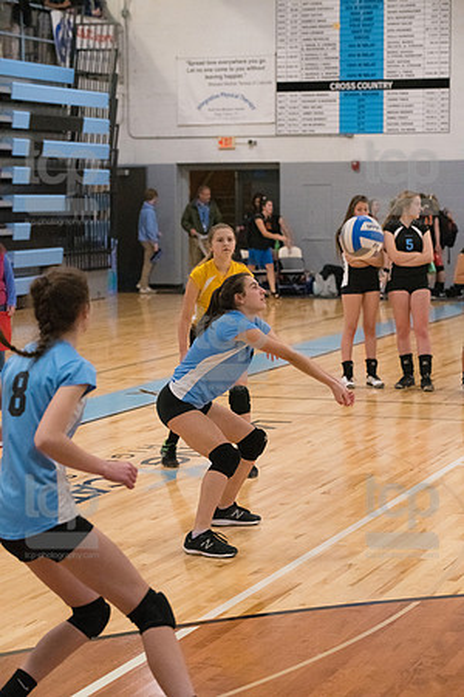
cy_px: 348
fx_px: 1740
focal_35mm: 90
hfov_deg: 15.2
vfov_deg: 22.6
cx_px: 232
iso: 8000
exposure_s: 1/800
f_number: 4.5
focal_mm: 90
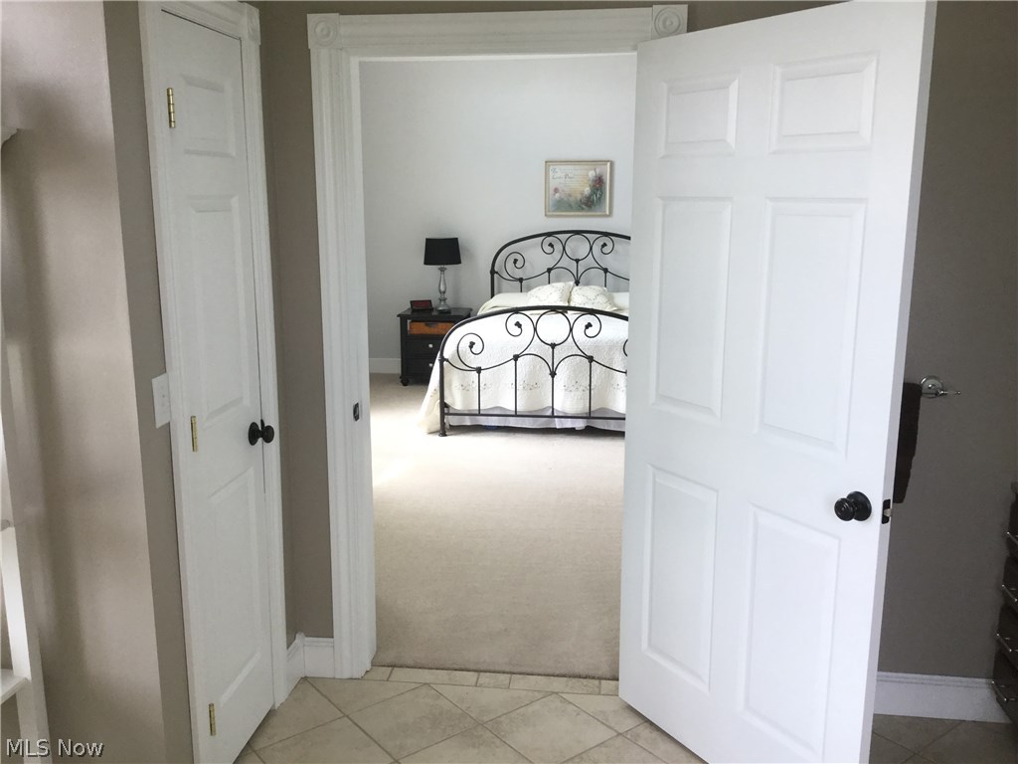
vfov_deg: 45.4
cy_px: 382
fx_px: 912
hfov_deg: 58.4
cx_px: 509
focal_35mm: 31
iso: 32
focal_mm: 3.3
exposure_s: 1/40
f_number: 2.4
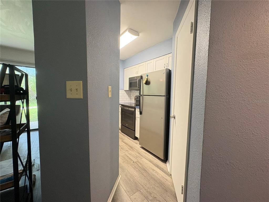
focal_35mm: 14
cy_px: 101
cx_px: 134
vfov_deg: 85.7
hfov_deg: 102.1
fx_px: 109
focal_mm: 2.22
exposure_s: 1/60
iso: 250
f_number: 2.2
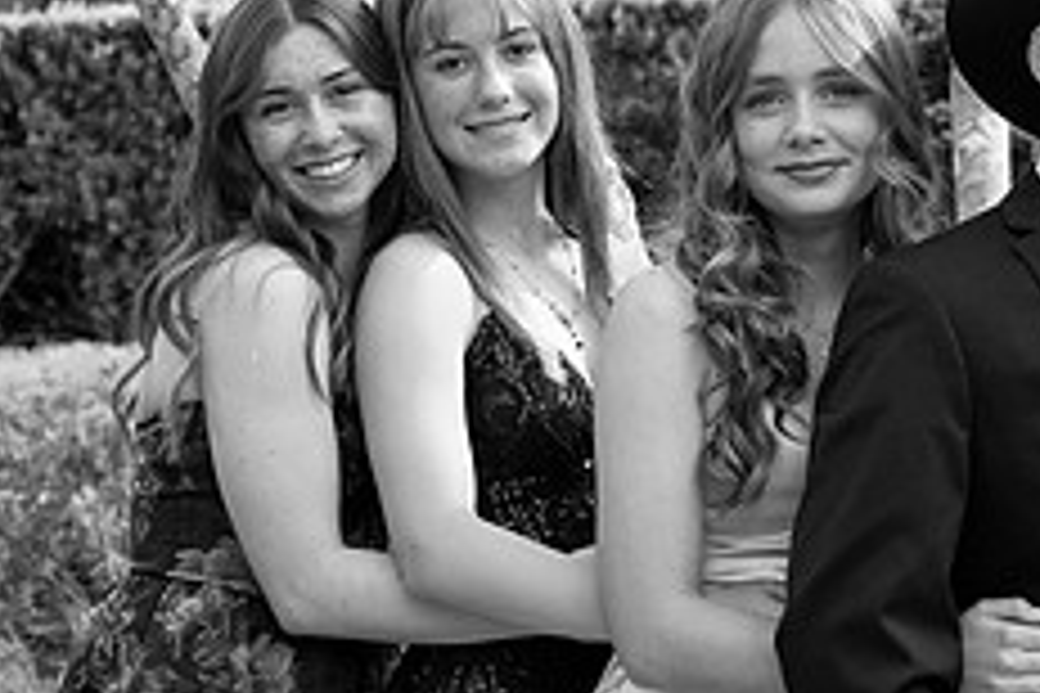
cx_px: 788
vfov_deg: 9.3
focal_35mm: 148
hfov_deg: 13.8
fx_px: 4275
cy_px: 389
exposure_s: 1/1000
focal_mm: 59
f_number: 6
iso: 1250
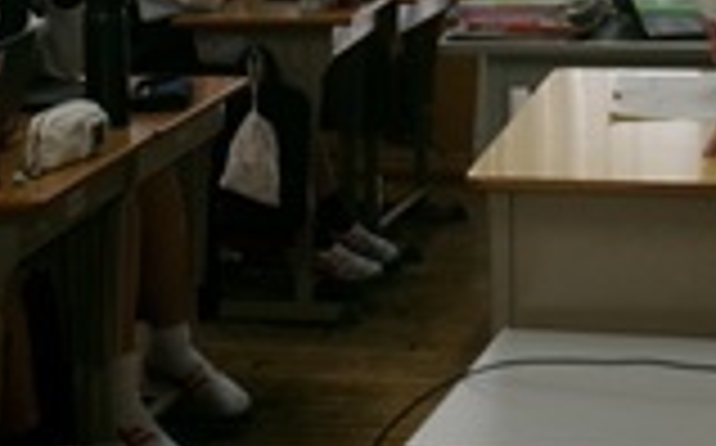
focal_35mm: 138
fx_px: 2690
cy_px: -23
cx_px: 374
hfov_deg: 15.2
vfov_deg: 9.4
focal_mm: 7.8
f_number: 4.7
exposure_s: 1/50
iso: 100
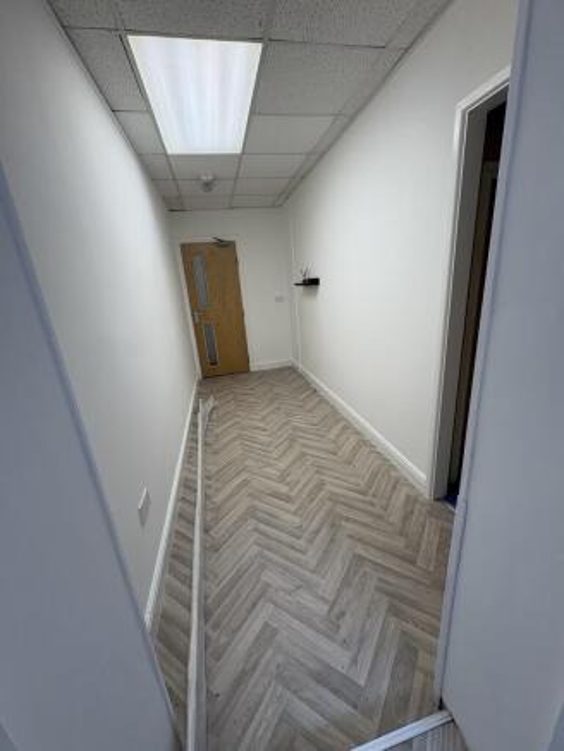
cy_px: 376
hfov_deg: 85.7
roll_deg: +4.5
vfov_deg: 102.0
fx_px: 304
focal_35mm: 14
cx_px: 282
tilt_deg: -17.1
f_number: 2.2
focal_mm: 2.22
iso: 80
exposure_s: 1/99
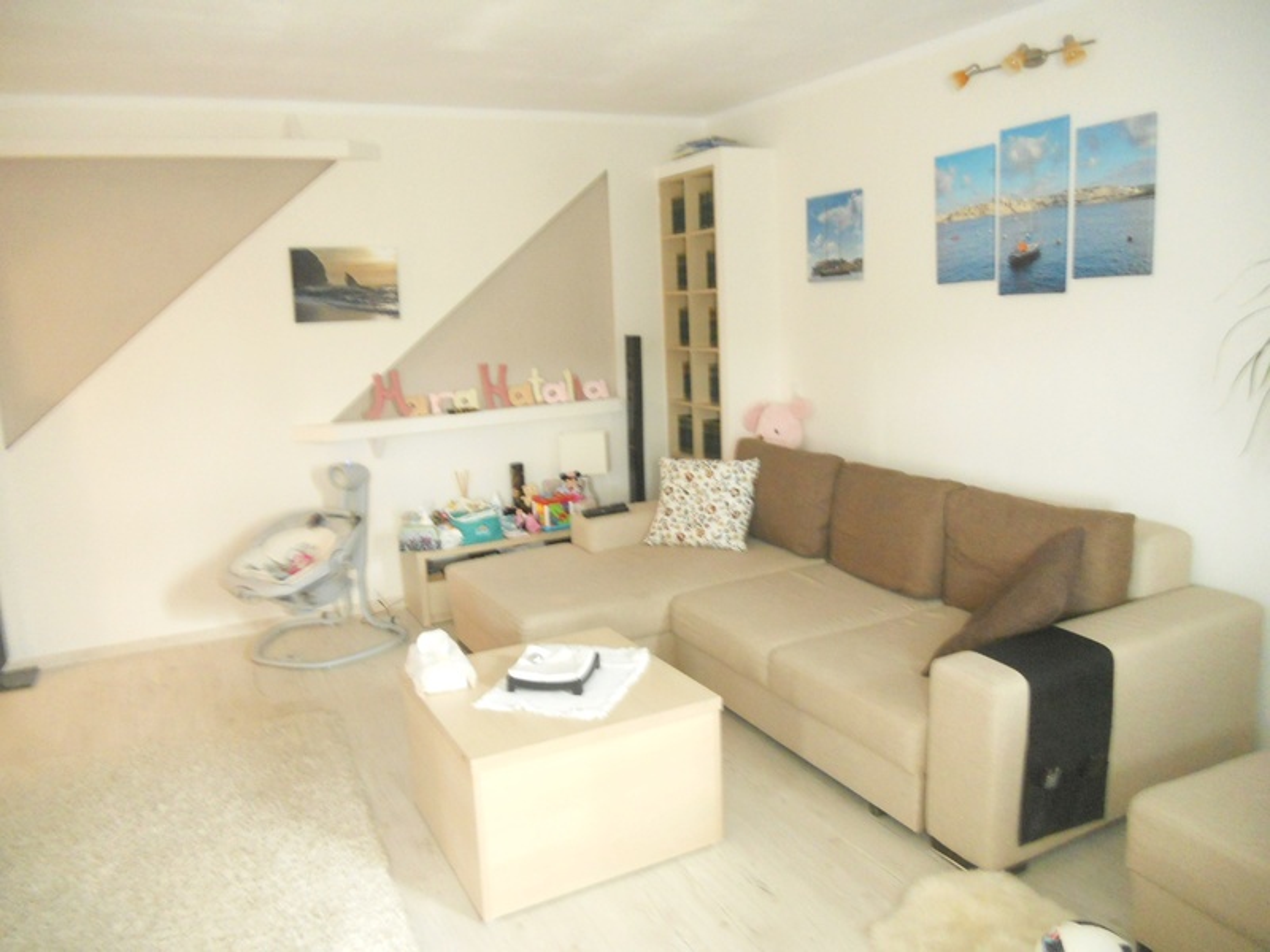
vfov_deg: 51.4
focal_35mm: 27
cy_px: 476
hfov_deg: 65.3
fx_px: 991
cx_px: 635
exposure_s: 1/6
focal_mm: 4.9
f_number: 3.2
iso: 400
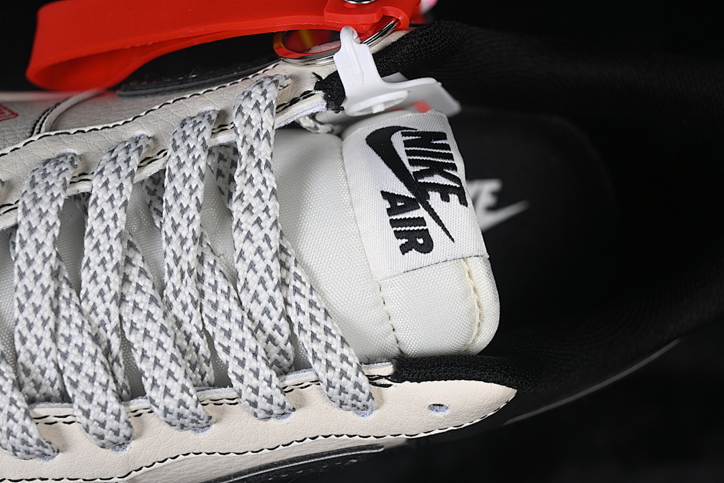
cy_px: 242
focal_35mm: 75
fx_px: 1508
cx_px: 362
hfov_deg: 27.0
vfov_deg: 18.2
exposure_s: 1/80
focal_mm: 50
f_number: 7.1
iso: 160
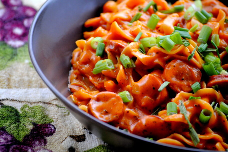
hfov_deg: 10.2
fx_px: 1281
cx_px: 104
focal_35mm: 202
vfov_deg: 6.8
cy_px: 76
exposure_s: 1/125
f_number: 4.8
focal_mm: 120
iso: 560
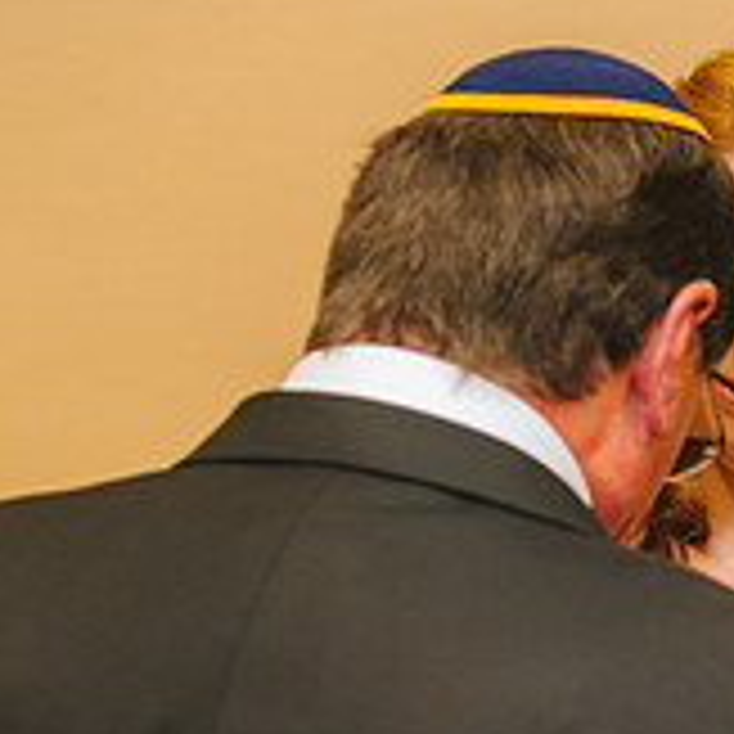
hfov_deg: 15.7
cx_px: 941
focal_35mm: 106
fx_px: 2543
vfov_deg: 16.2
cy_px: 696
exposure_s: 1/160
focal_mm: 35
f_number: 2.5
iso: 640
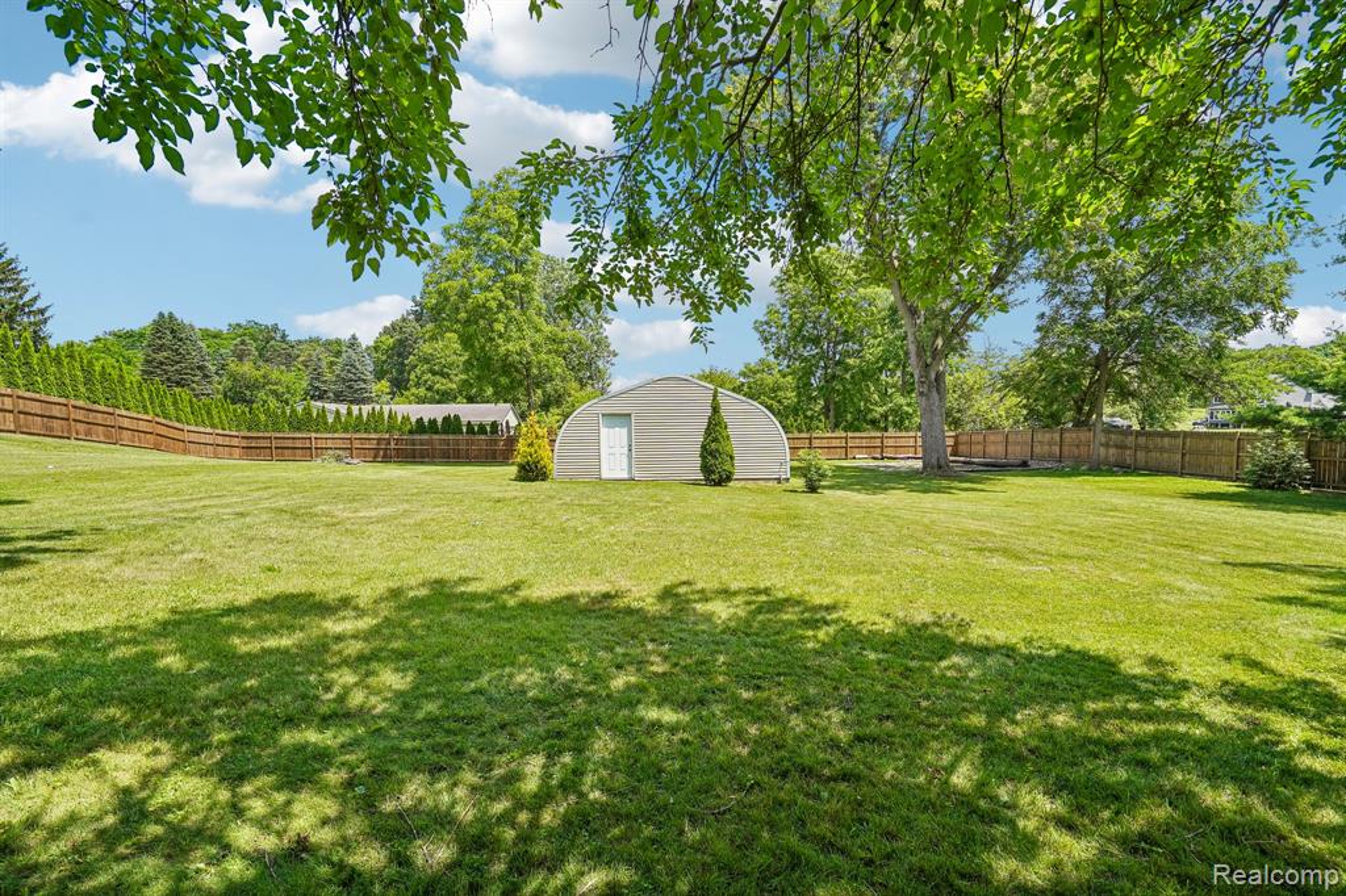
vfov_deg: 73.7
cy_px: 448
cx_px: 673
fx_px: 598
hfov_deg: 96.8
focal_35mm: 16
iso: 400
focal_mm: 16
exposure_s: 1/800
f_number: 8
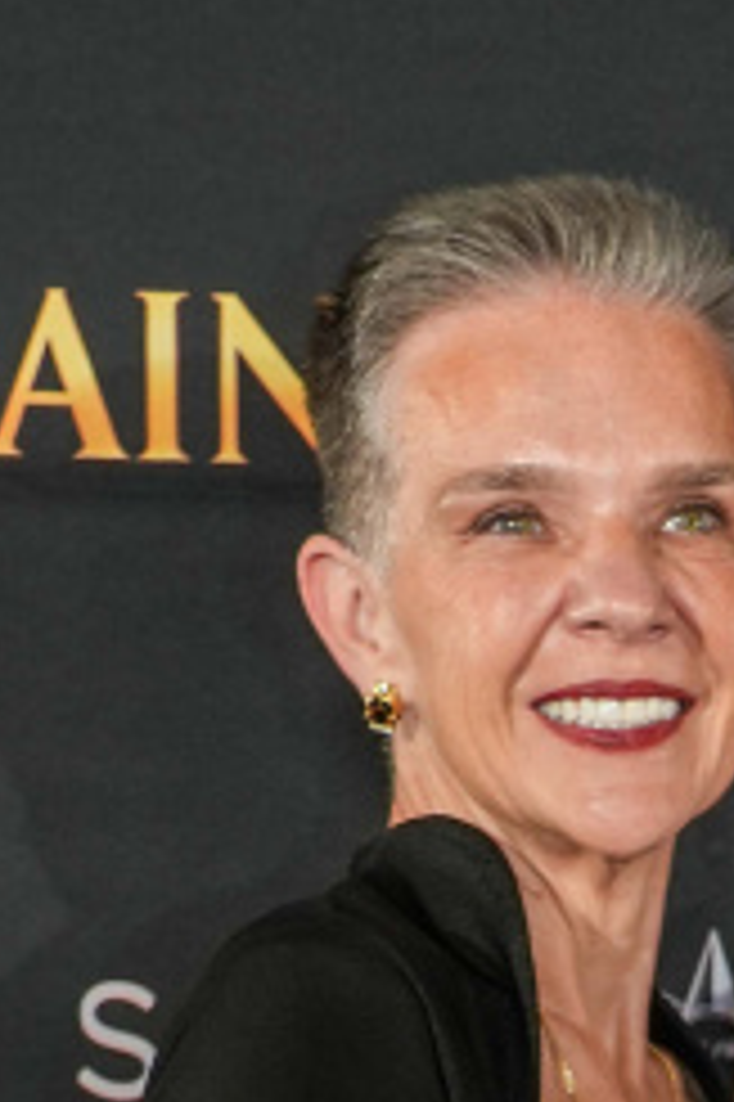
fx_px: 4808
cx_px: 973
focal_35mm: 157
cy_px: 2267
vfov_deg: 11.6
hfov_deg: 8.6
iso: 400
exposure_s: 1/60
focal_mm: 32
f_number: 5
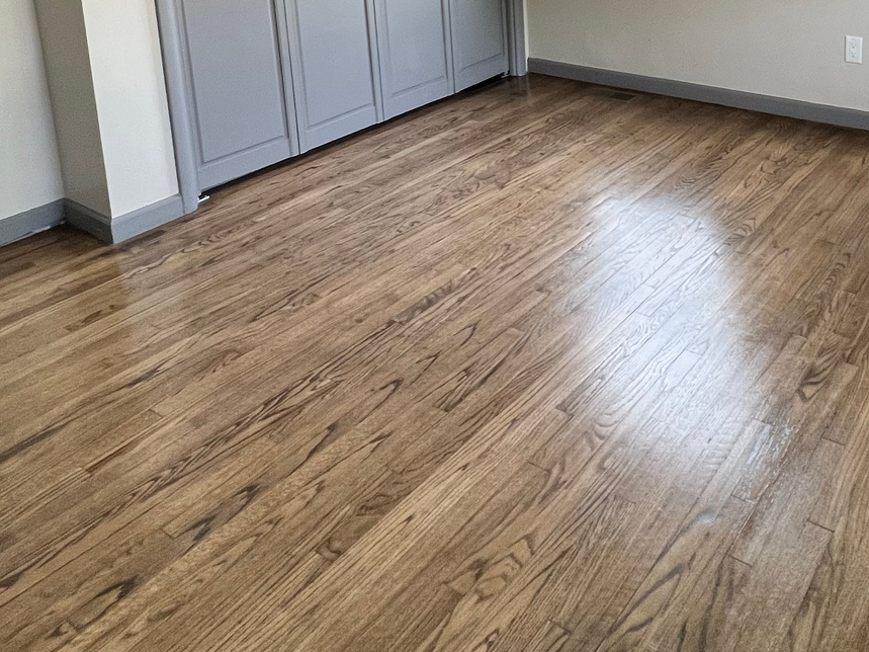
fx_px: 778
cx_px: 637
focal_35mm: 31
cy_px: -20
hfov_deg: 55.9
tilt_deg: -10.4
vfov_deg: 39.3
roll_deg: +1.1
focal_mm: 1.57
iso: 200
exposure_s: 1/120
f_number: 1.8
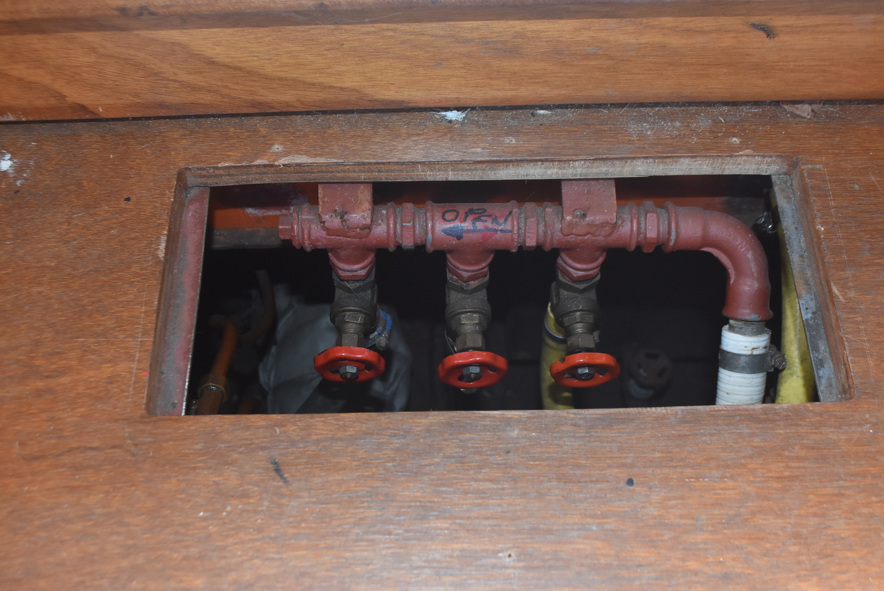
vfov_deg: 34.3
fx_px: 958
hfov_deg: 49.5
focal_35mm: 39
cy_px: 296
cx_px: 442
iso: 800
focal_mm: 26
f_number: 5
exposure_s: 1/100
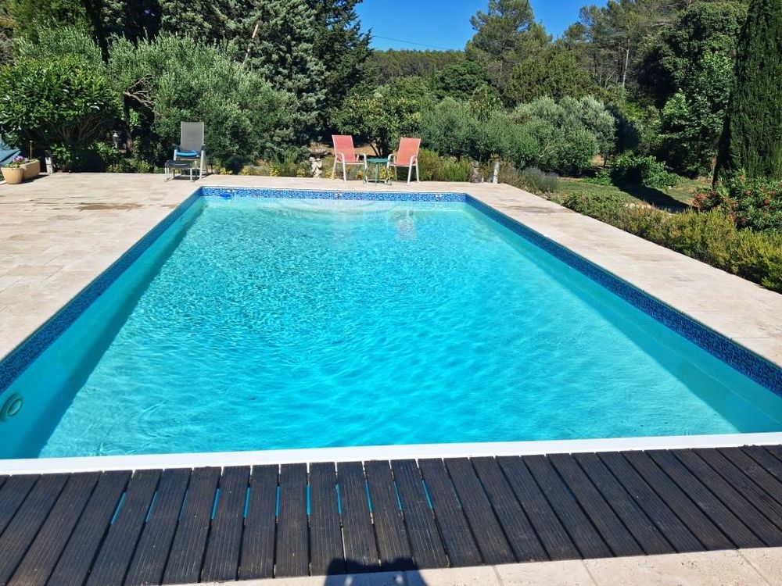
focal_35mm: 27
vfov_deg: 51.4
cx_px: 391
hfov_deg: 65.3
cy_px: 293
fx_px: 610
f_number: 1.8
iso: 25
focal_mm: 4
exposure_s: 1/1071
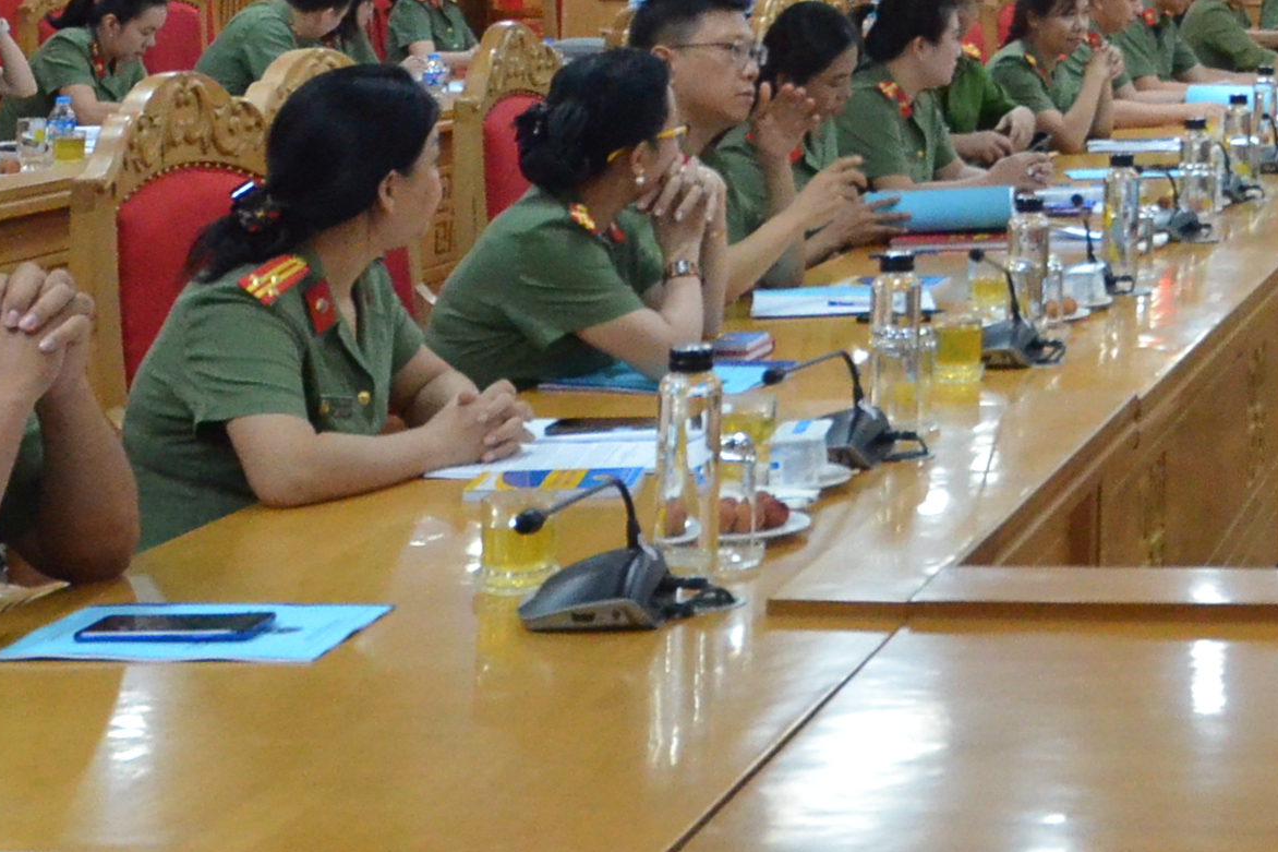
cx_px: 1657
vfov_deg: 14.9
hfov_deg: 21.6
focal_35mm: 85
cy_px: -446
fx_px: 3017
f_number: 6.3
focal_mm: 18
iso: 4000
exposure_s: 1/160
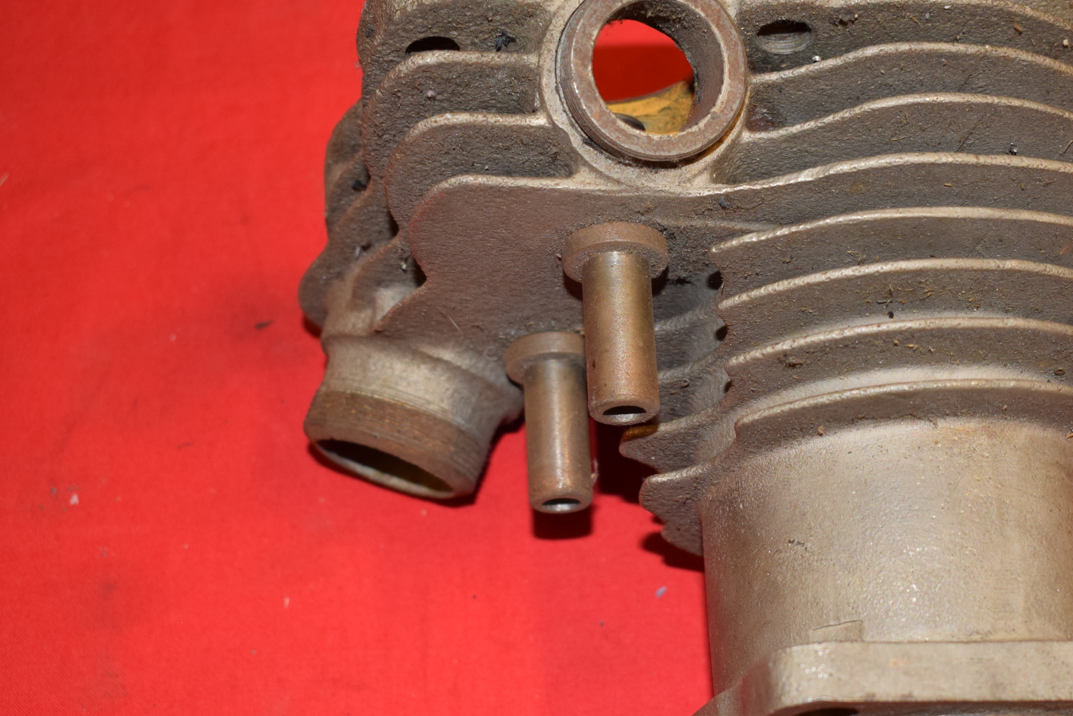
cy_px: 427
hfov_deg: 30.3
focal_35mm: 66
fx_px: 1968
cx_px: 697
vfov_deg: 20.6
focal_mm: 28
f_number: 5
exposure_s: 1/100
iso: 640
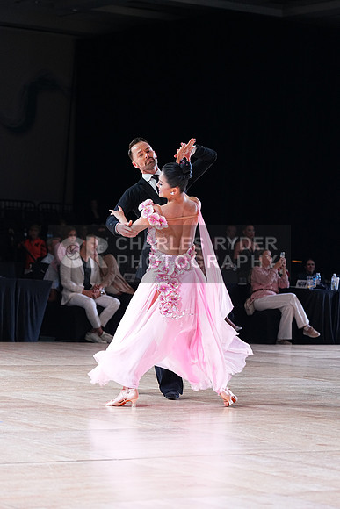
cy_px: 254
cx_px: 170
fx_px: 1501
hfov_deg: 12.9
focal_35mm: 106
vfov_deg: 19.3
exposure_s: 1/400
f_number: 4
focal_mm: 106
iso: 2000
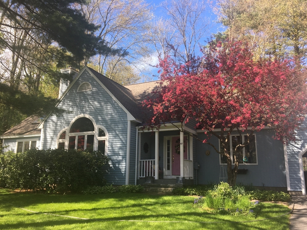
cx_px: 158
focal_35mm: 30
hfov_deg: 60.0
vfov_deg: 46.8
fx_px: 266
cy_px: 117
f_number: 2.2
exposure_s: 1/432
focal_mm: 4.15
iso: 25
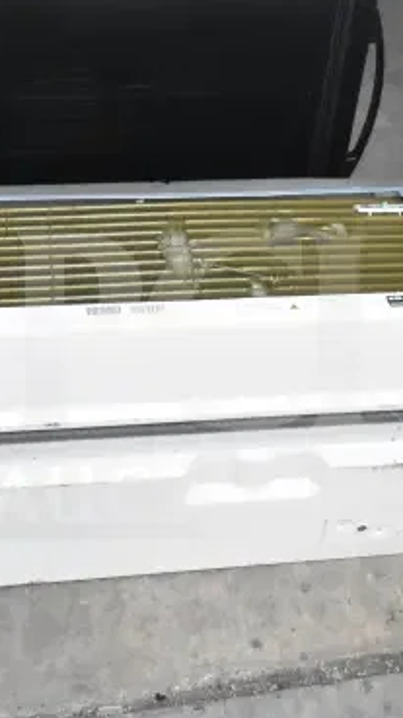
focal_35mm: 52
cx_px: 191
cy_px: 386
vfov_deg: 39.9
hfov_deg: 23.0
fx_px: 990
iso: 6400
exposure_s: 1/640
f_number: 13
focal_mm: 20
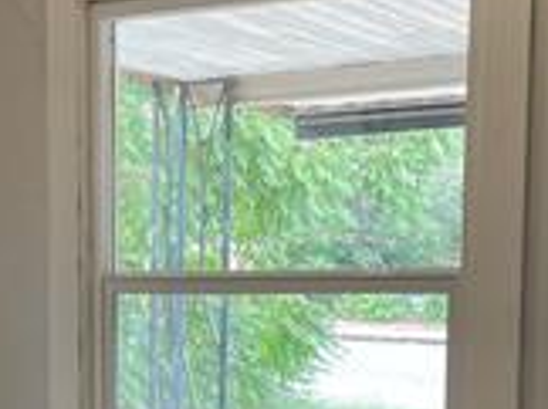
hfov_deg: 18.7
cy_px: 451
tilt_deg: -7.7
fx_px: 1628
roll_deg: +0.2
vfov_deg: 14.0
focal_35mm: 103
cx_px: 44
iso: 125
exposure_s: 1/120
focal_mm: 4.2
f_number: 1.6
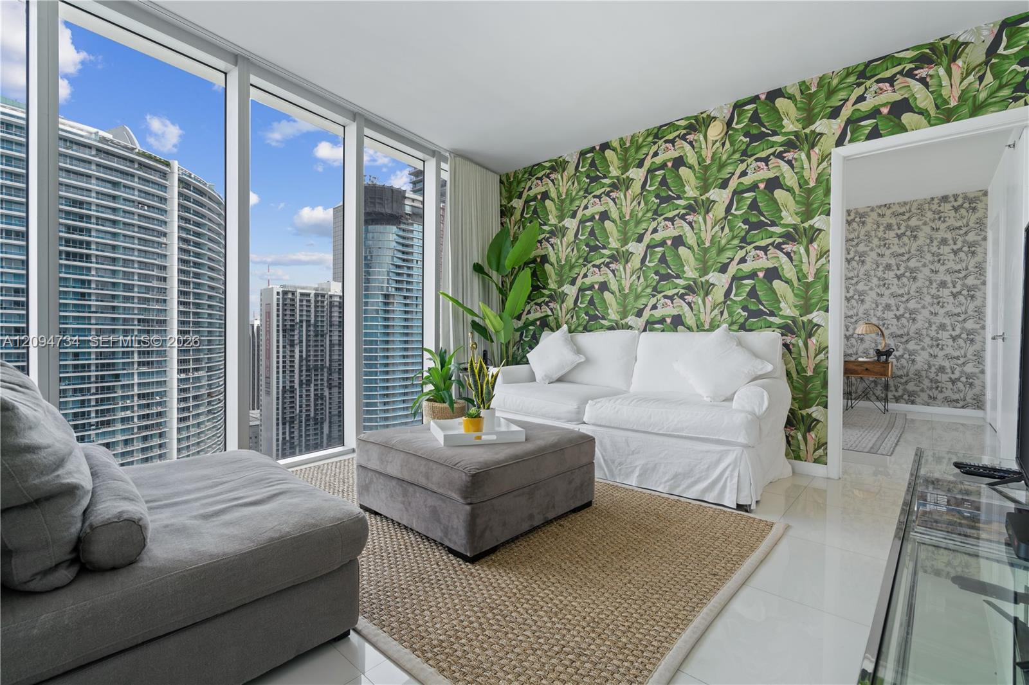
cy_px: 342
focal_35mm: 16
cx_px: 514
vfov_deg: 73.7
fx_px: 457
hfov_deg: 96.7
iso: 400
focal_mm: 16
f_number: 8
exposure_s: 1/25
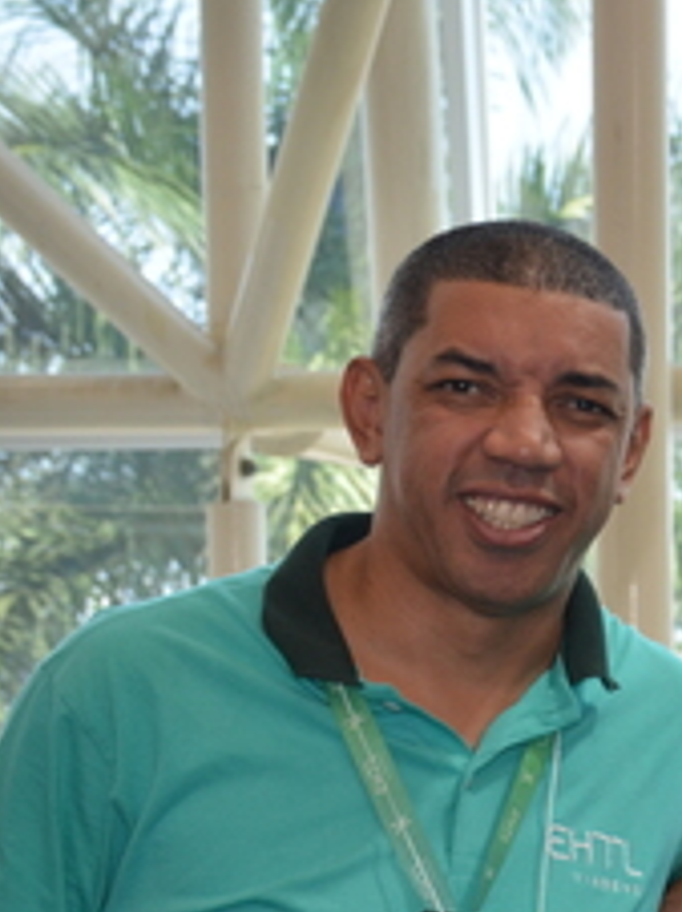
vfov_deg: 16.9
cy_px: 646
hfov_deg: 11.6
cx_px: 1295
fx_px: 3053
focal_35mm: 116
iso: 360
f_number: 3.8
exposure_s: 1/125
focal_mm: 26
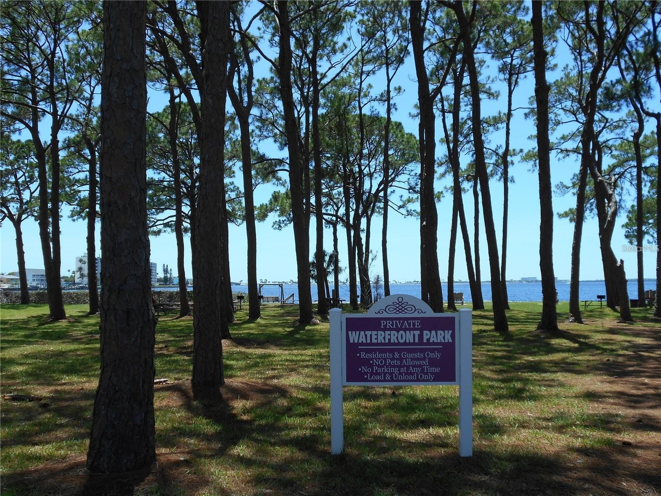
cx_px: 330
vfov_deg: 44.2
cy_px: 248
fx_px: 611
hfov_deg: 56.8
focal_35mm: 32
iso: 80
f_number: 3.6
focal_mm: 5.8
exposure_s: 1/640
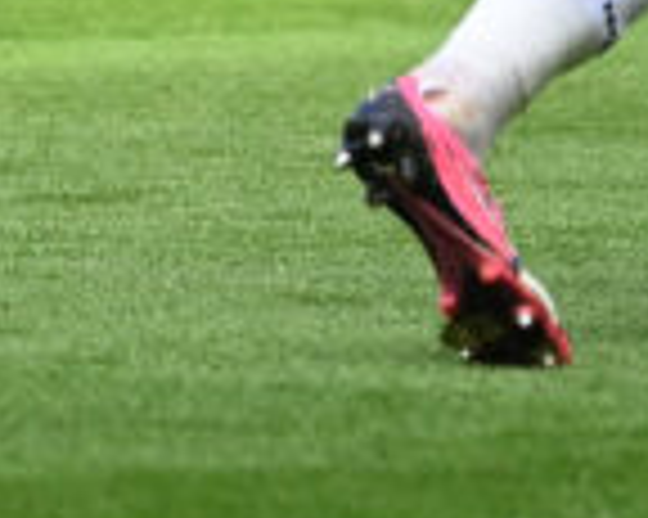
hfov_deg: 1.7
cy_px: -872
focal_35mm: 1138
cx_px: -765
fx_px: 21810
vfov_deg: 1.4
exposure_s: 1/2500
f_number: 3.5
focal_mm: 170
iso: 800
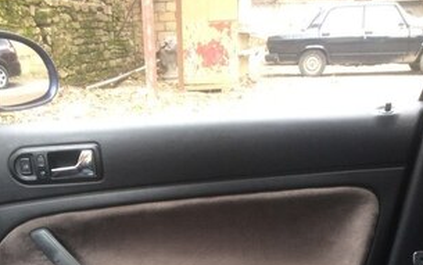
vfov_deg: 23.4
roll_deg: +0.8
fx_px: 577
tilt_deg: -28.2
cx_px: 189
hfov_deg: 40.2
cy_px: 327
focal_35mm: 50
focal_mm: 4.15
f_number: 2.2
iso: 50
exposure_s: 1/33
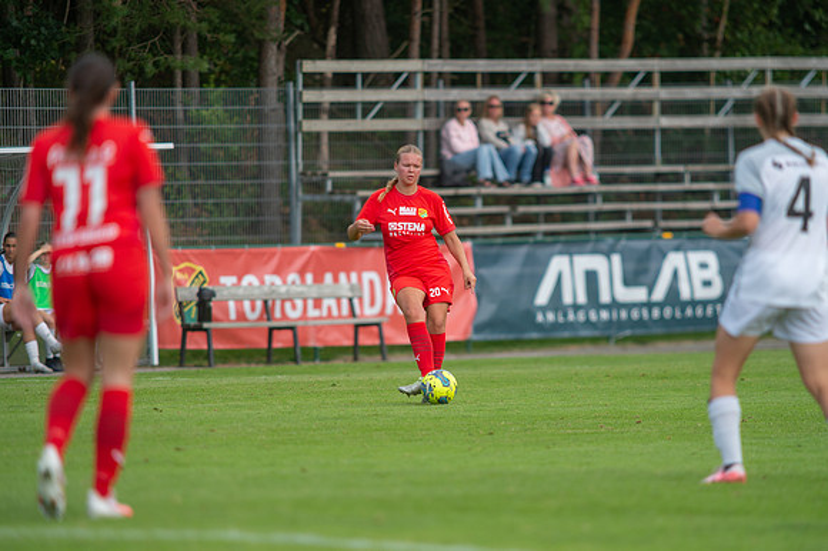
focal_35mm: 420
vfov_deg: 3.3
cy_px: 276
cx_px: 414
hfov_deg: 4.9
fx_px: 9654
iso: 320
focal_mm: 420
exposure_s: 1/1250
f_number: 4
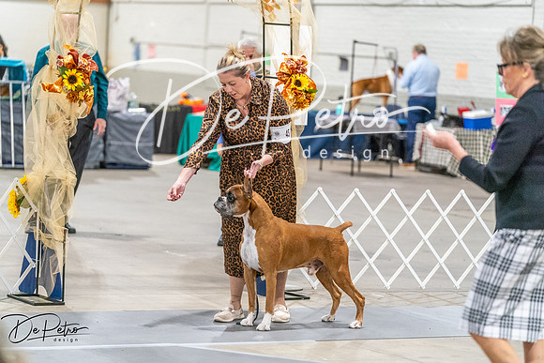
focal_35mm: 134
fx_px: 2025
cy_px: 182
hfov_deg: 15.3
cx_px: 272
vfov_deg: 10.2
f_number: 3.2
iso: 6400
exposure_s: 1/250
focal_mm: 134
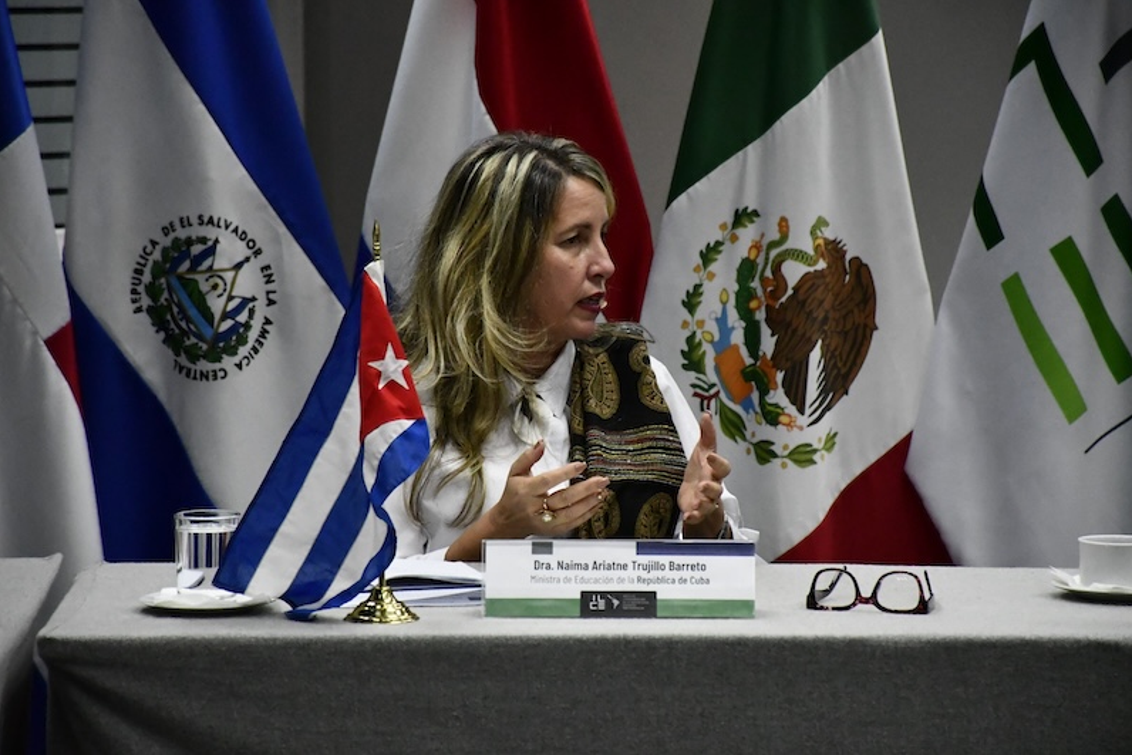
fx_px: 6636
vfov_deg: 6.5
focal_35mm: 211
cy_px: 378
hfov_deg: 9.8
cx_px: 566
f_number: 6.3
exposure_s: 1/640
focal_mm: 140
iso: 10000
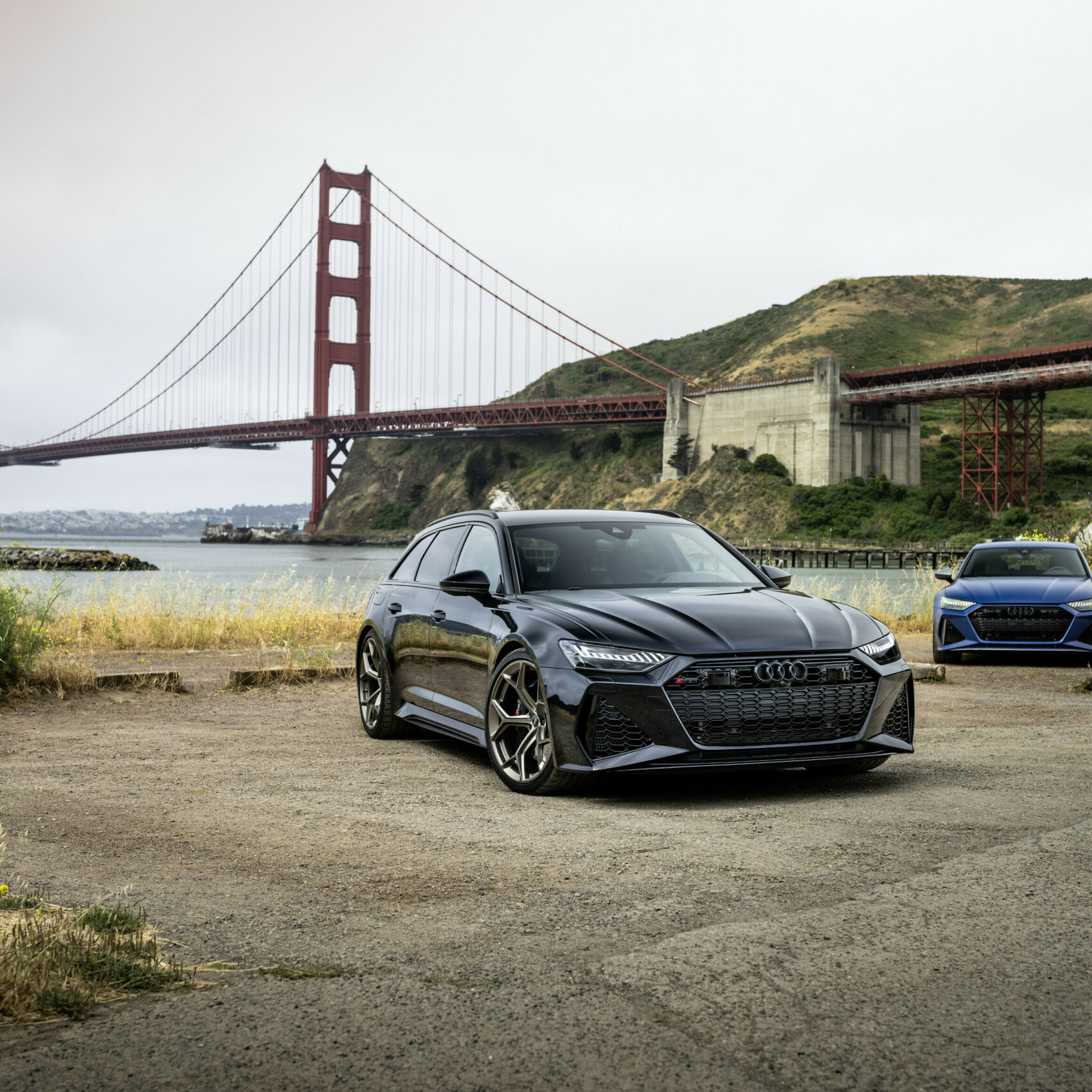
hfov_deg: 37.6
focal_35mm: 45
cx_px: 536
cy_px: 549
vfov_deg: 37.6
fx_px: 1606
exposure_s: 1/200
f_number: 4
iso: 80
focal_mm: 35
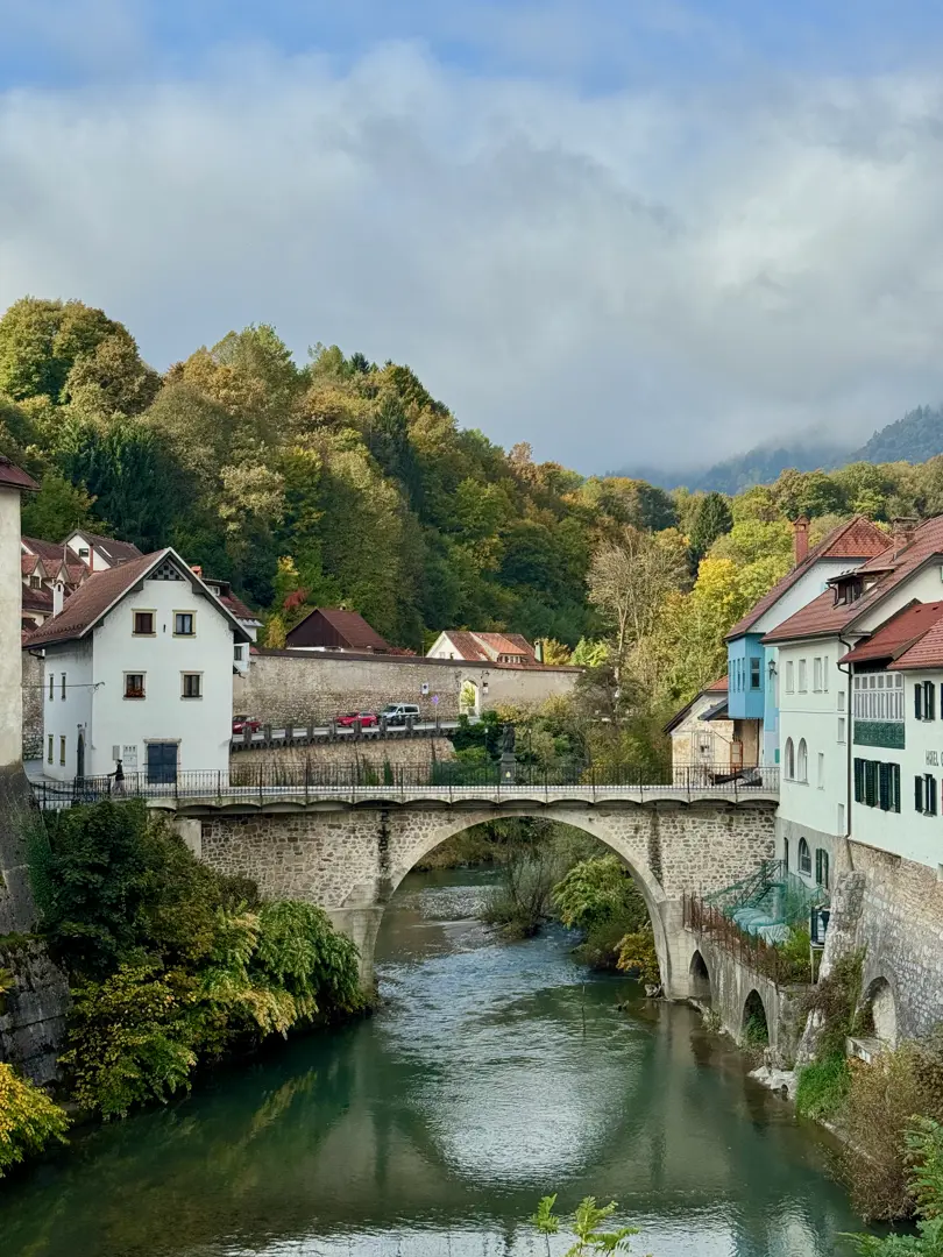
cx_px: 472
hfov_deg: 30.3
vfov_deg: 39.7
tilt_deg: +2.2
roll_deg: -0.2
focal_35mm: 48
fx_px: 1743
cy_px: 628
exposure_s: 1/3610
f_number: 1.78
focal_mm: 6.76
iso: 64
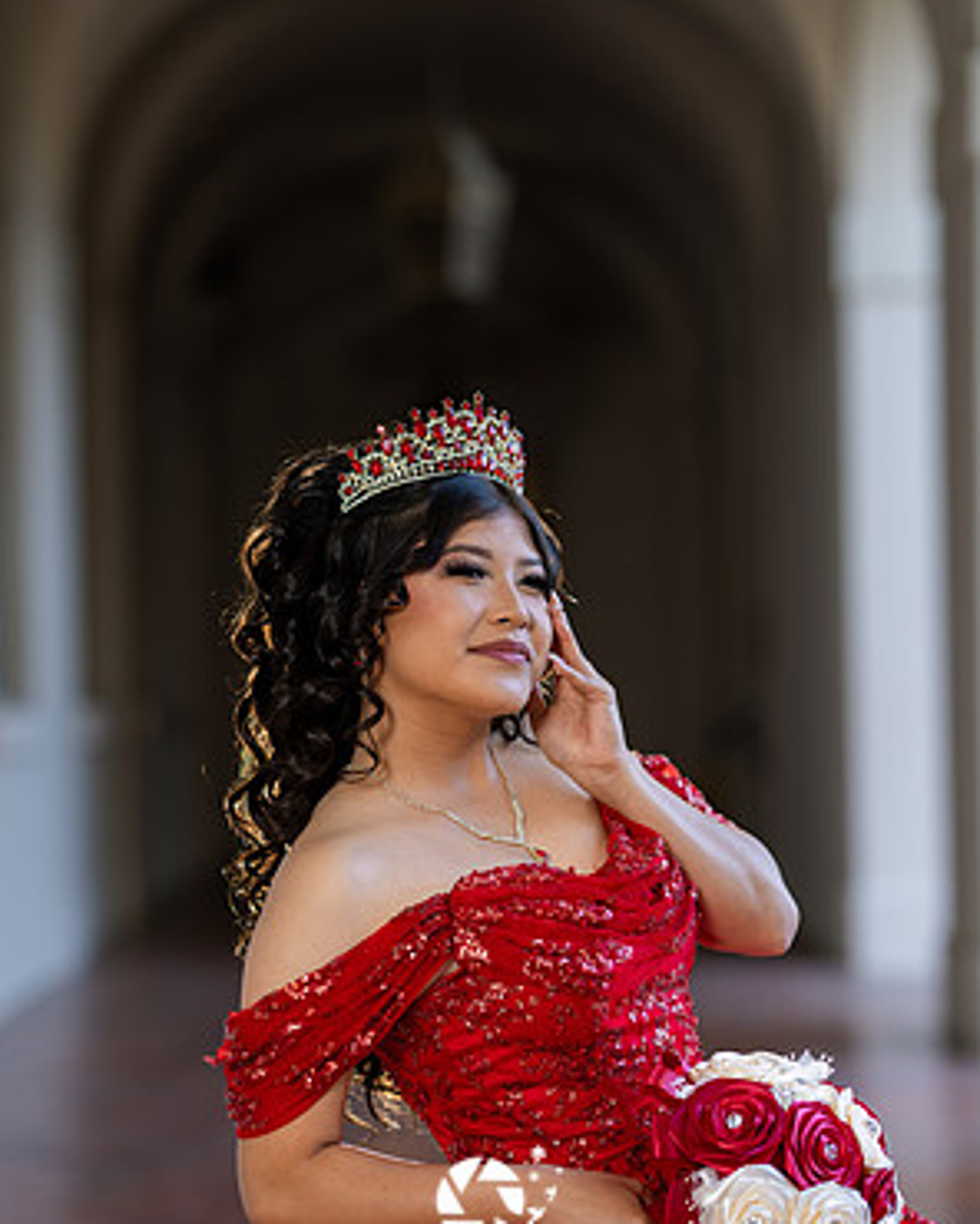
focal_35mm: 97
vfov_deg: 19.8
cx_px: 487
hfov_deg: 15.9
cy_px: 648
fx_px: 3517
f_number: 2
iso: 100
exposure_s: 1/125
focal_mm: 85
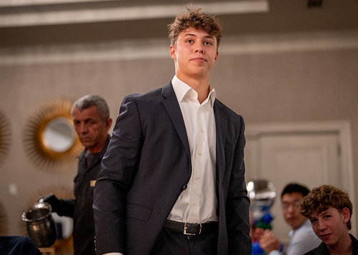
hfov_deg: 31.7
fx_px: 630
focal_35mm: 62
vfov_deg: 22.9
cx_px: 184
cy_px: 126
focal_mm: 50
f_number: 1.2
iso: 1250
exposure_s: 1/320
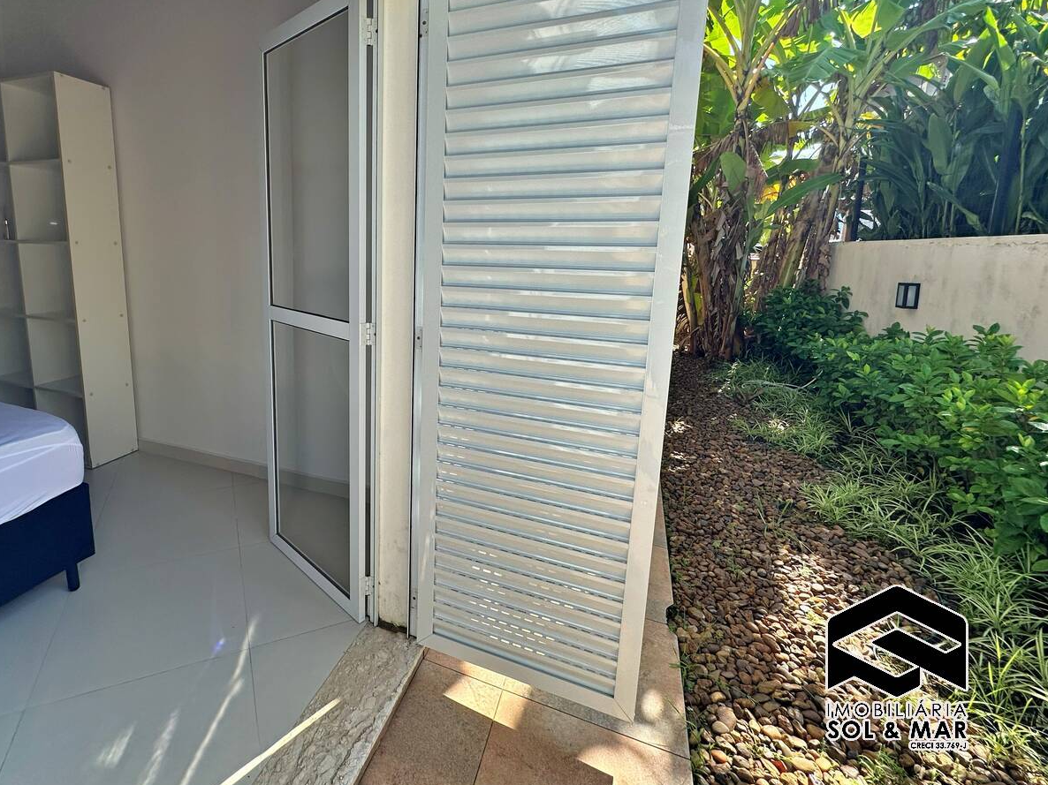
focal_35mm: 17
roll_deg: -1.0
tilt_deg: -10.0
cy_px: 328
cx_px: 429
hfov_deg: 90.1
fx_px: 515
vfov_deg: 74.2
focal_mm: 2.22
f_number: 2.2
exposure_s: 1/734
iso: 40
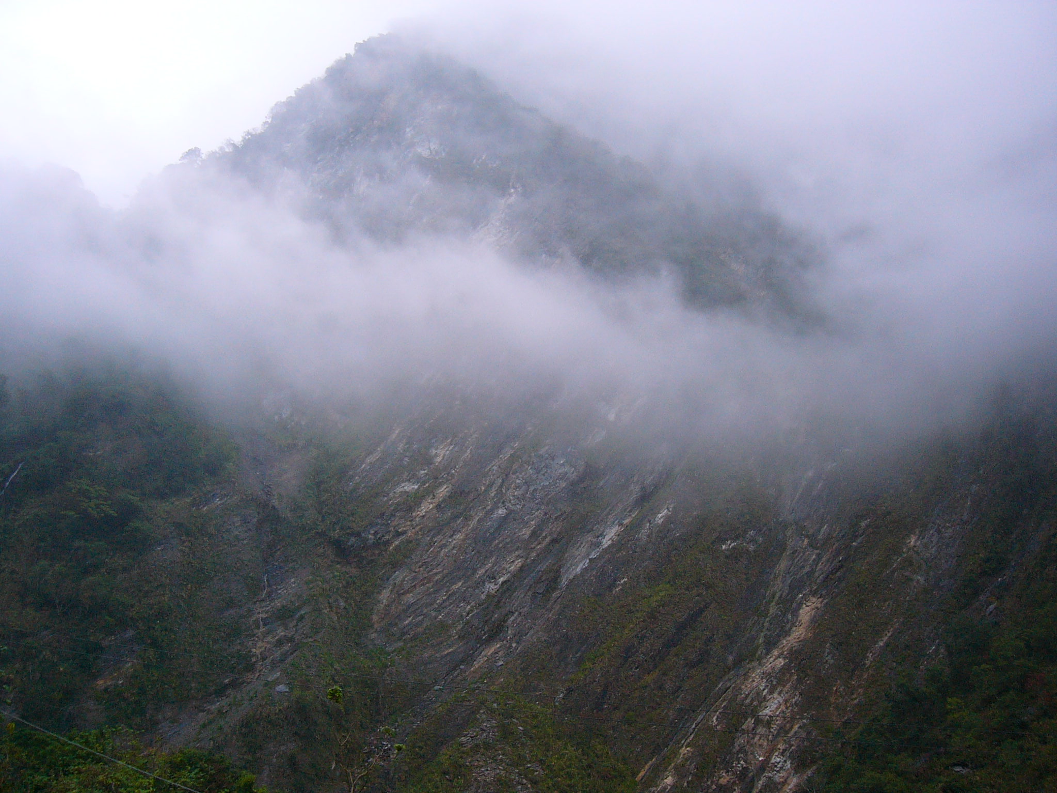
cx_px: 528
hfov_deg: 52.6
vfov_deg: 40.7
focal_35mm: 35
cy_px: 396
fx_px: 1069
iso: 100
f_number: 2.8
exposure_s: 1/25
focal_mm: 5.8
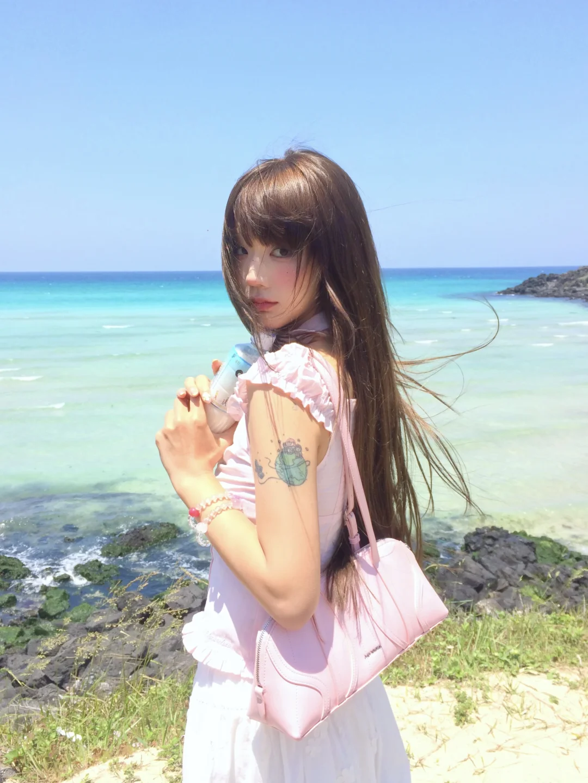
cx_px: 294
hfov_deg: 48.2
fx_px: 657
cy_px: 392
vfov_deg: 61.7
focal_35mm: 29
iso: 32
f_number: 2.2
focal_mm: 4.15
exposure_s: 1/1466
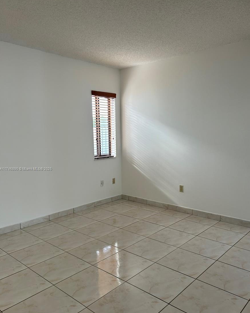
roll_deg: +0.4
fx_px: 259
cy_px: 169
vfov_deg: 62.1
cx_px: 128
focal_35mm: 28
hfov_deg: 51.5
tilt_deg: -8.0
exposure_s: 1/120
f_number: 1.5
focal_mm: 5.7
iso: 80
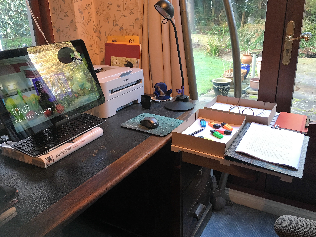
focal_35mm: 31
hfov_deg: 58.3
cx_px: 151
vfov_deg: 45.4
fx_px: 283
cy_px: 117
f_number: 2.2
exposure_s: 1/17
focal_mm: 4.15
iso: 50
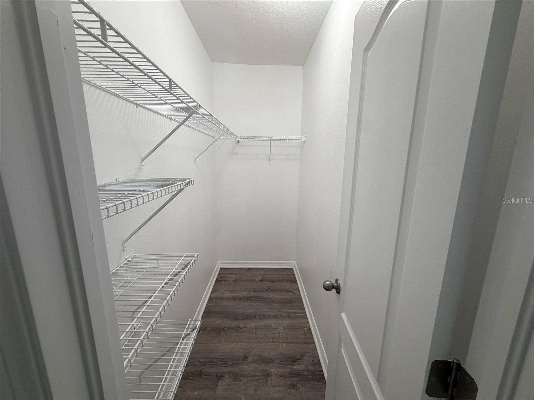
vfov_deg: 85.7
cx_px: 267
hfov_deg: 102.1
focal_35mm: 14
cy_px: 200
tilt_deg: -9.7
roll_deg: +0.1
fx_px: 216
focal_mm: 2.22
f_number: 2.2
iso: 250
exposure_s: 1/120
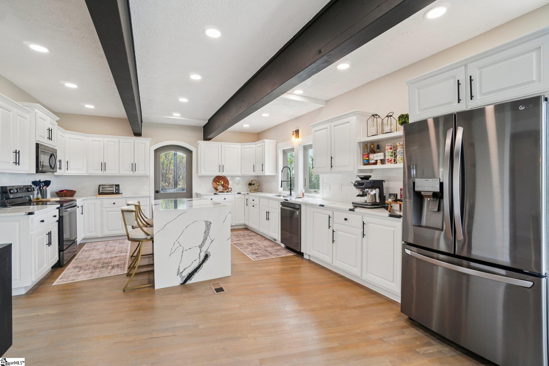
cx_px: 274
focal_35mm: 15
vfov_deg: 77.3
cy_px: 183
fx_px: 229
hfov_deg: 100.4
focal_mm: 10
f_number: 8
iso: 320
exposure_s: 1/30
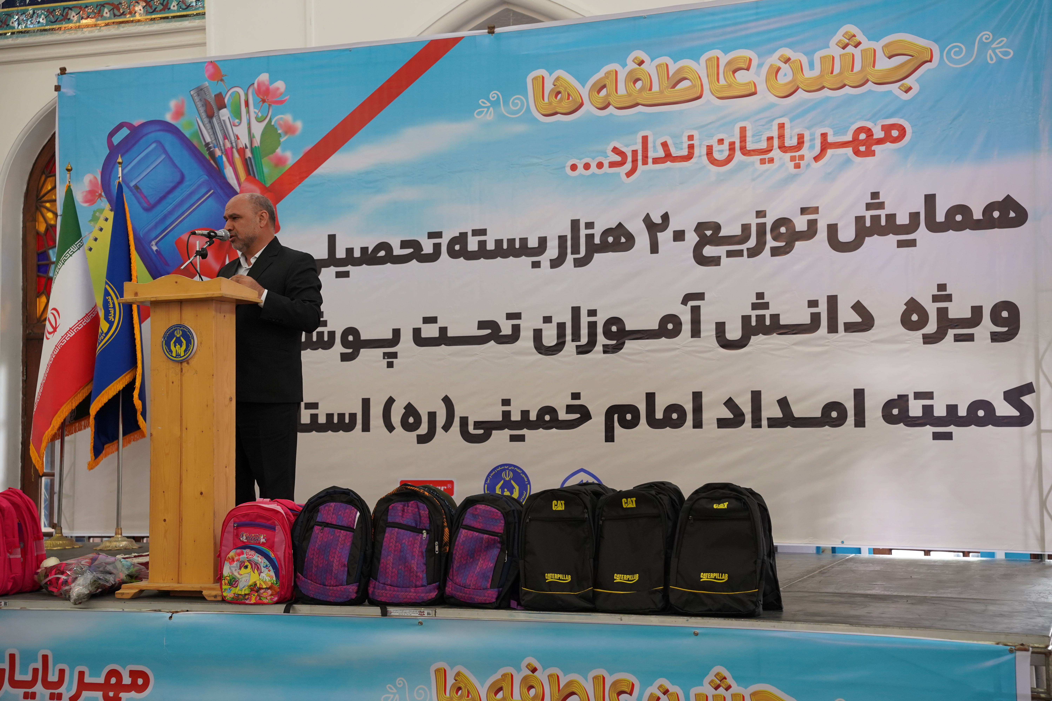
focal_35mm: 50
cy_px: 350
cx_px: 526
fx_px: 1458
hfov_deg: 39.7
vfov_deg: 27.0
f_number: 4
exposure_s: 1/160
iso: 1600
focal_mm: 49.9
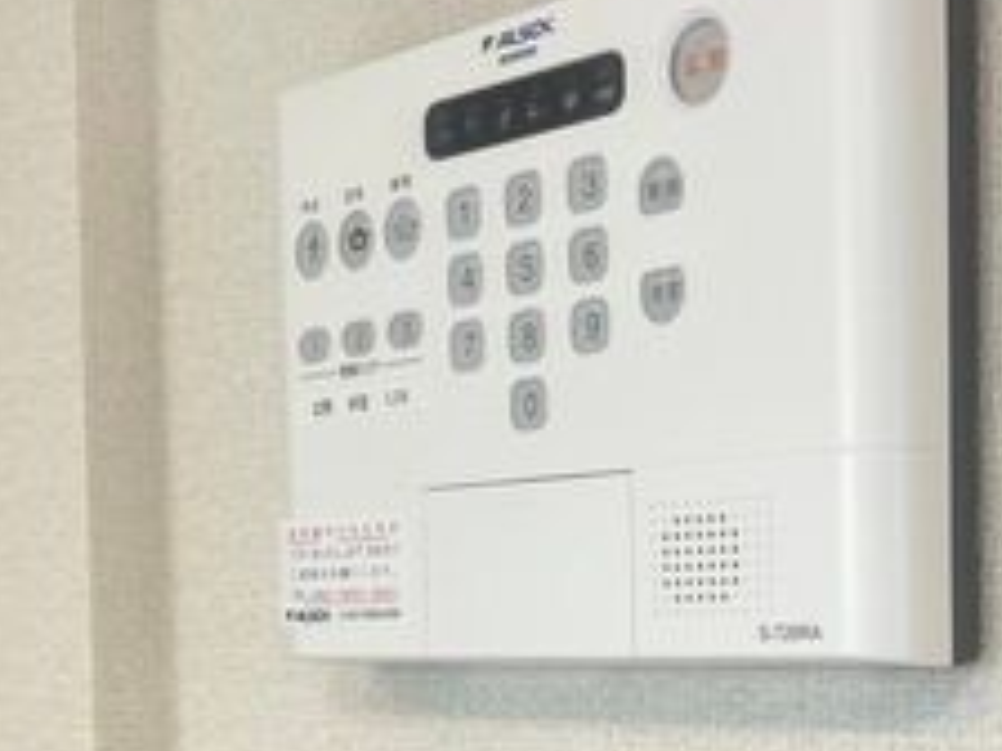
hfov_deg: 29.5
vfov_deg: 21.9
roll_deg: +0.9
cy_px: 724
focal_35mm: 65
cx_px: 716
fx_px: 1881
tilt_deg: -1.8
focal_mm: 5.7
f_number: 1.5
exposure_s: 1/121
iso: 40
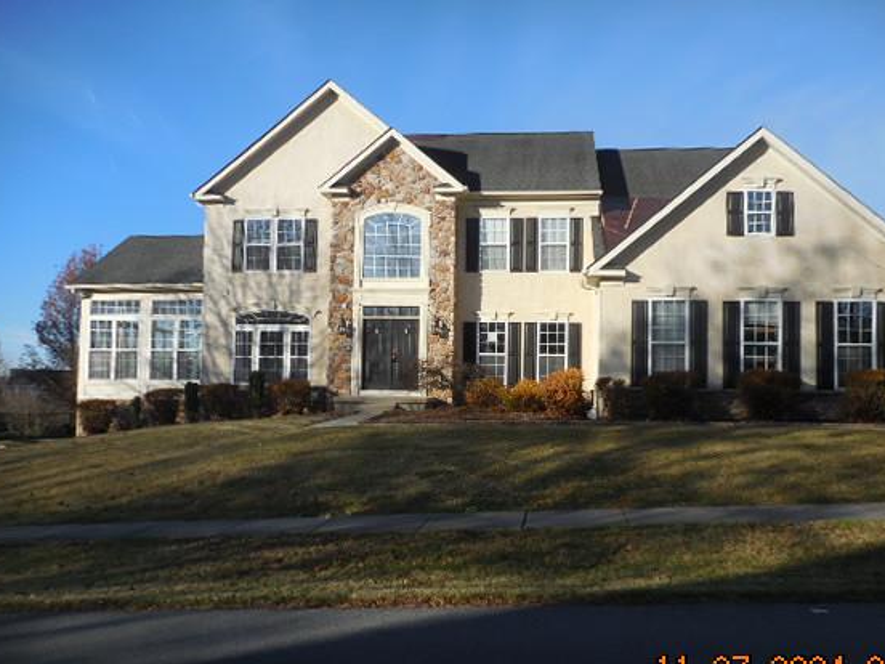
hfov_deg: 61.5
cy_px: 359
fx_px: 741
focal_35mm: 29
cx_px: 492
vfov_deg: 48.2
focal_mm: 4.5
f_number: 3.7
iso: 125
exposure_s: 1/1000
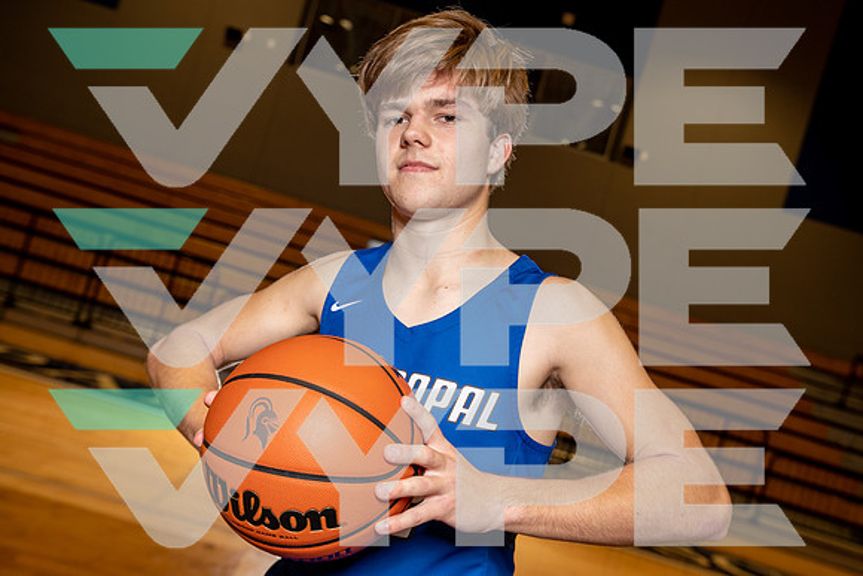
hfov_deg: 46.4
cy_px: 288
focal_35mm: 42
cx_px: 432
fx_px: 1007
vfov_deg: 31.9
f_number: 4.5
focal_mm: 42
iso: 400
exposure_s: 1/250
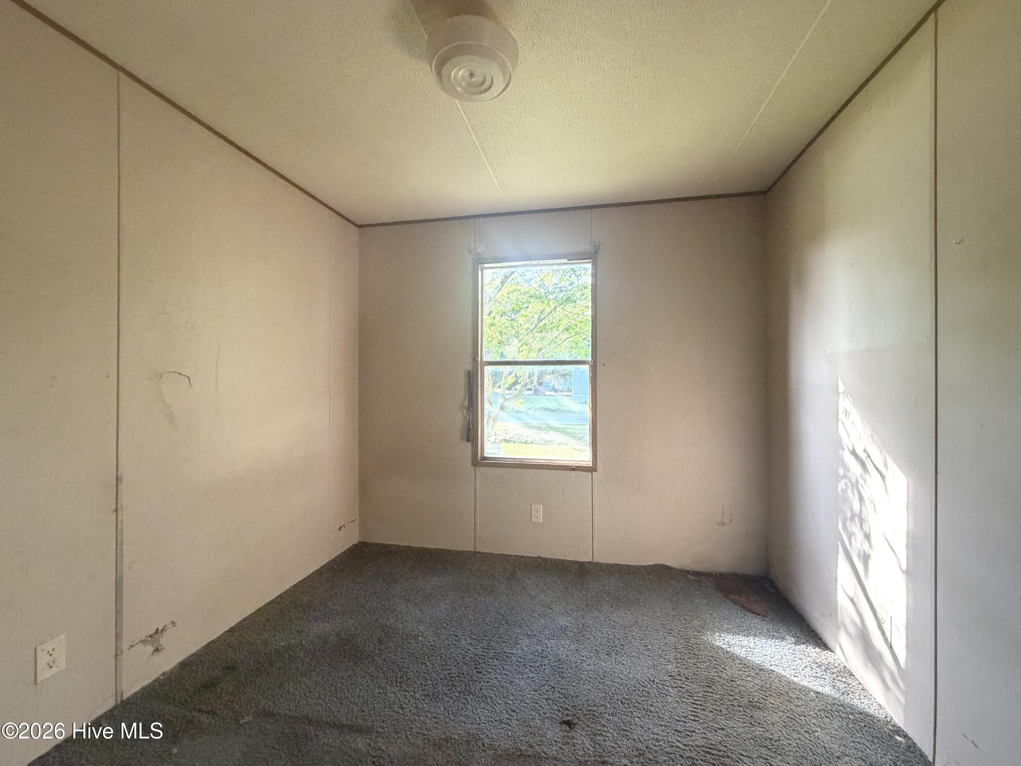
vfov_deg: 85.7
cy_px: 383
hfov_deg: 102.1
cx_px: 510
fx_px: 413
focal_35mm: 14
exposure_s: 1/103
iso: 320
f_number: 2.2
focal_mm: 2.22
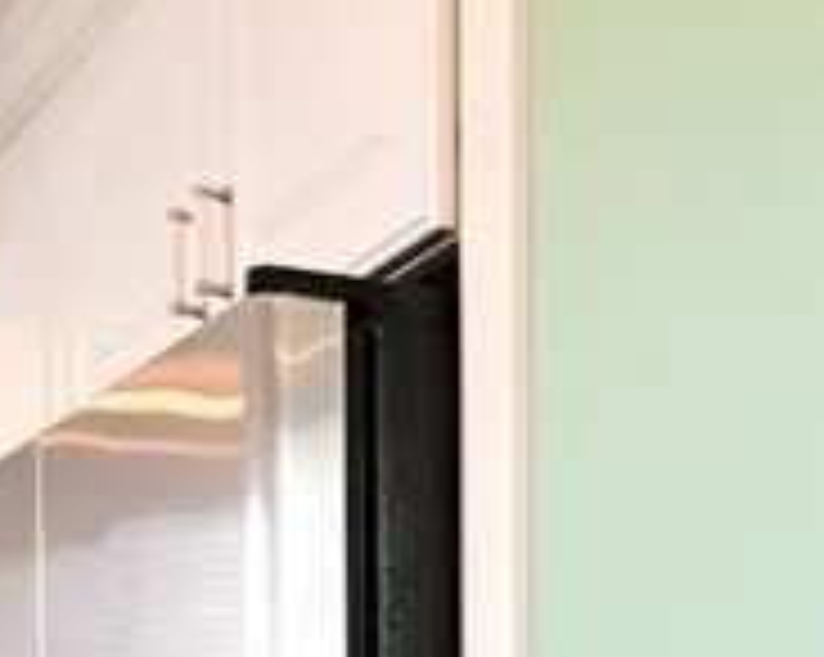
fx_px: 2500
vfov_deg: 13.6
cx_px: 599
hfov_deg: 18.6
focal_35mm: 103
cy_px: 1132
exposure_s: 1/60
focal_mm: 19.5
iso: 1600
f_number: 7.1
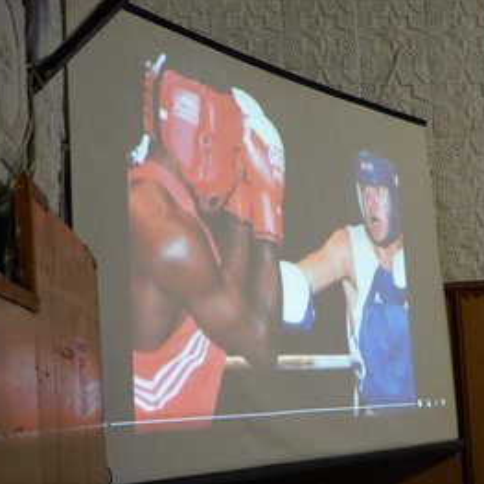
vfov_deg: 27.7
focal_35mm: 62
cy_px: 242
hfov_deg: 27.6
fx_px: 981
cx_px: 315
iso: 2500
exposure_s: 1/160
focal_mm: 48
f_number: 4.5
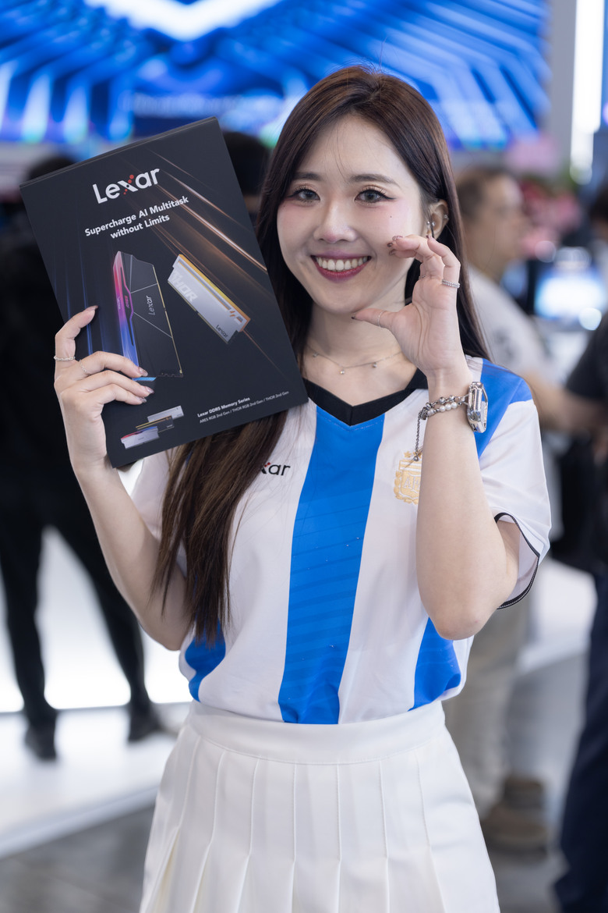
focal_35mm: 64
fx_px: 1621
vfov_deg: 31.4
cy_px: 456
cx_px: 304
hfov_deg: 21.2
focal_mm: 64
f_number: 2
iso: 125
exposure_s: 1/125
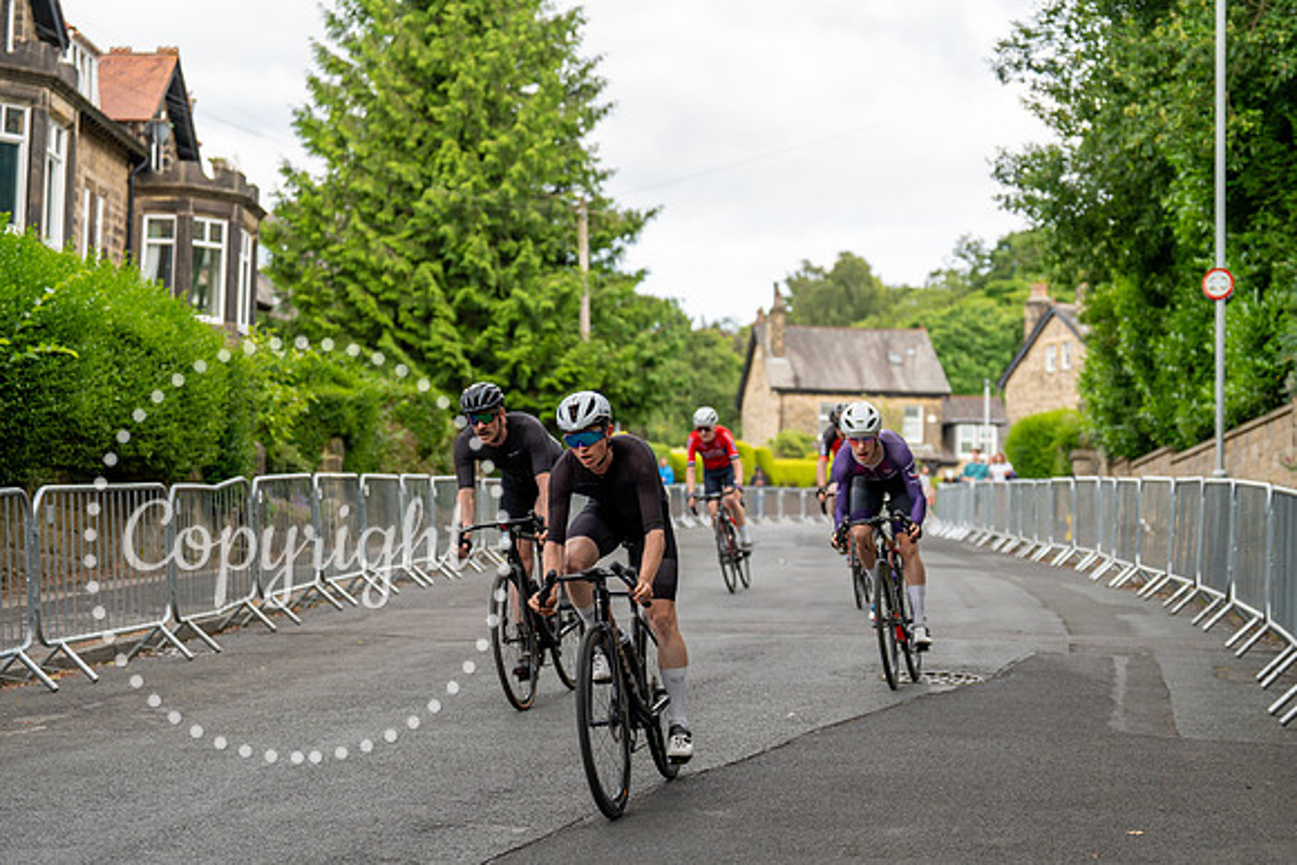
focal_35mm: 70
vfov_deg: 19.5
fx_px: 2522
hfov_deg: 28.8
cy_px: 432
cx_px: 648
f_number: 2.8
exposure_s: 1/800
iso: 400
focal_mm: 70
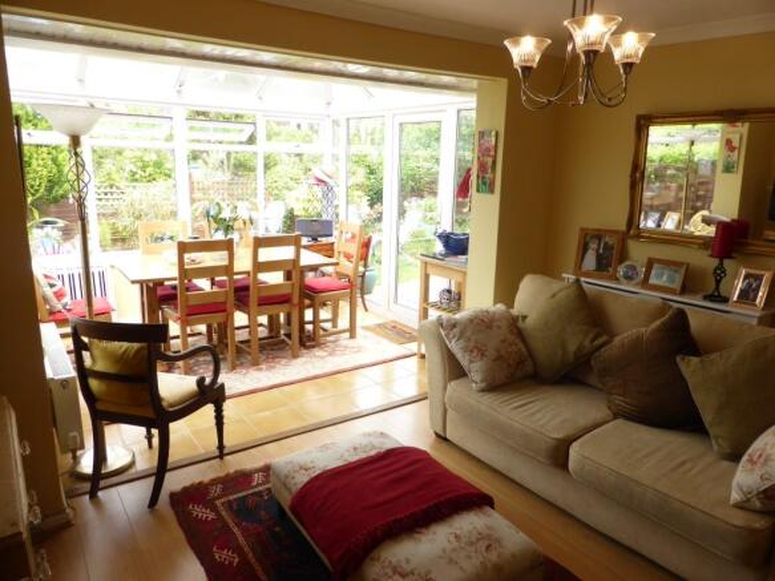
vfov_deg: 56.8
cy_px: 290
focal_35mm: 24
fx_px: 537
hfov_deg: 71.6
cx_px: 388
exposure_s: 1/100
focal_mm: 4.3
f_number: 3.3
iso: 100
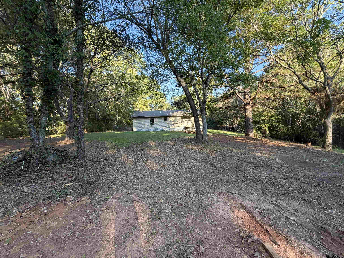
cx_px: 172
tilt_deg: -0.3
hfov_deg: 102.1
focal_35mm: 14
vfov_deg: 85.7
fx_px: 139
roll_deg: +1.5
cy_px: 129
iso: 64
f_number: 2.2
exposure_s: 1/121
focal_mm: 2.22
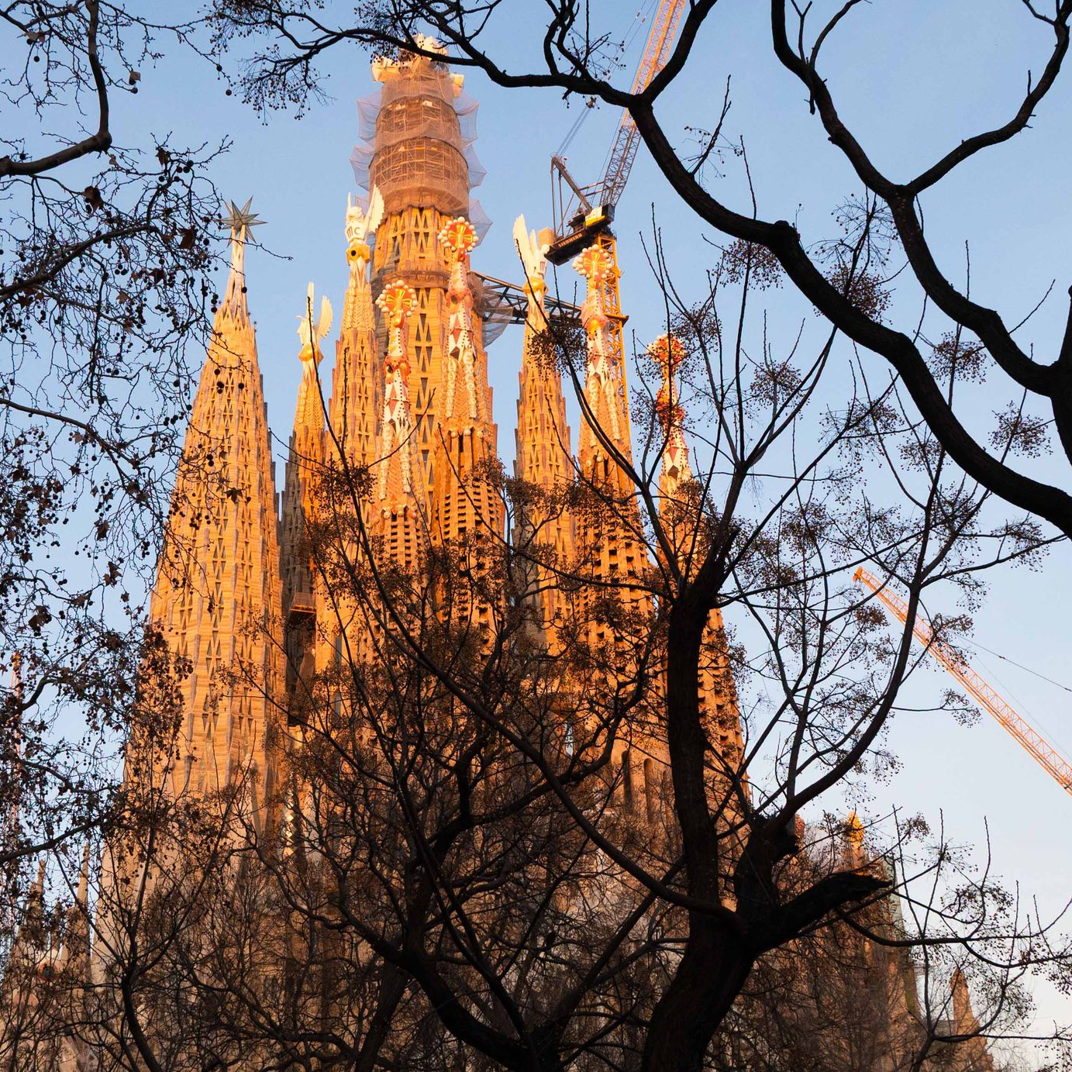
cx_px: 460
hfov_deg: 34.0
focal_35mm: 50
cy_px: 535
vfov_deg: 34.0
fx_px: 1752
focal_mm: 25
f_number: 6.3
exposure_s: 1/500
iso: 1250
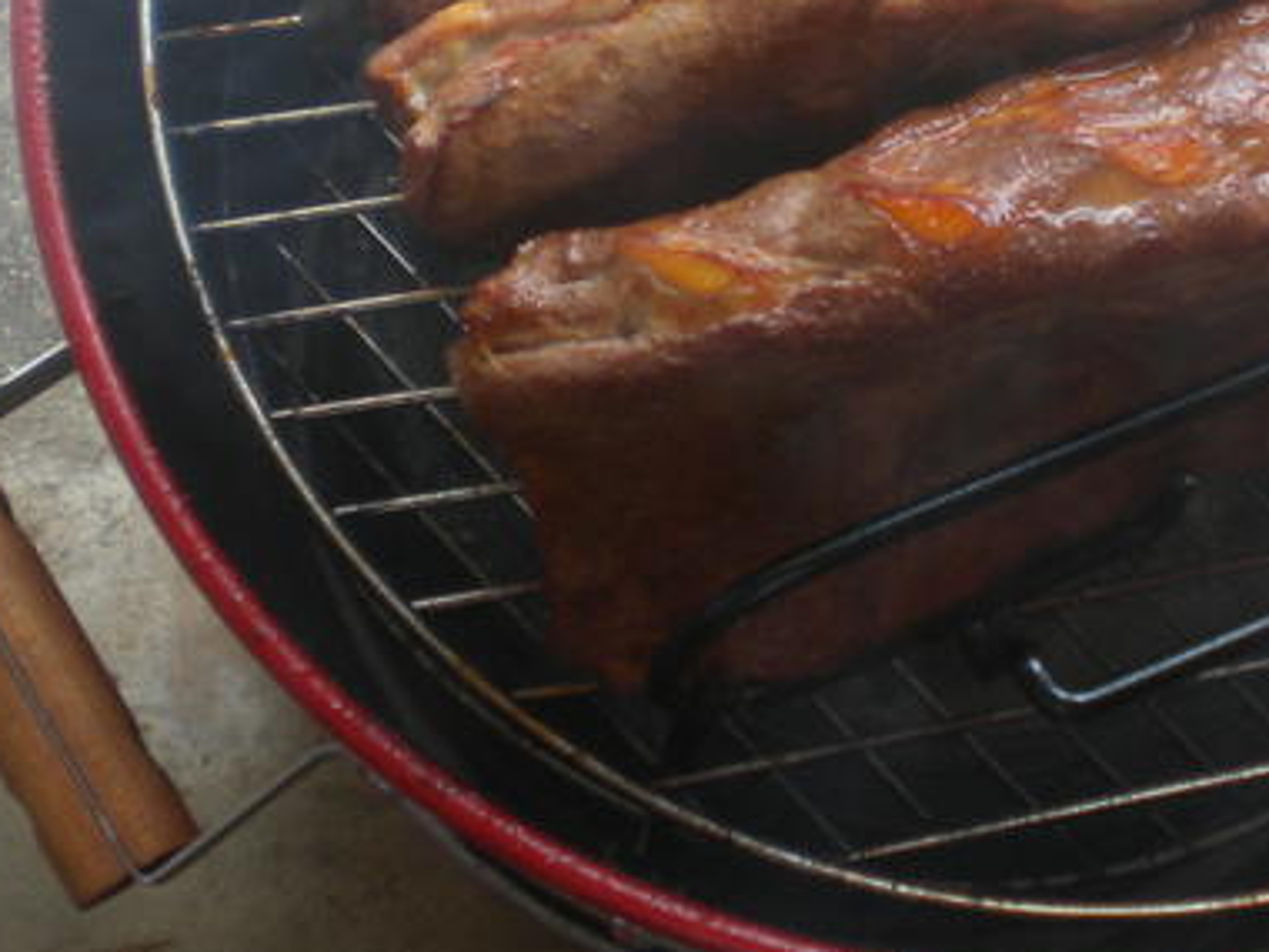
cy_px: -89
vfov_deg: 17.2
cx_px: 1139
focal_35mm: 83
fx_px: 3043
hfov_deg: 23.0
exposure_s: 1/131
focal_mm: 6.3
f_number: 3.1
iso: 80
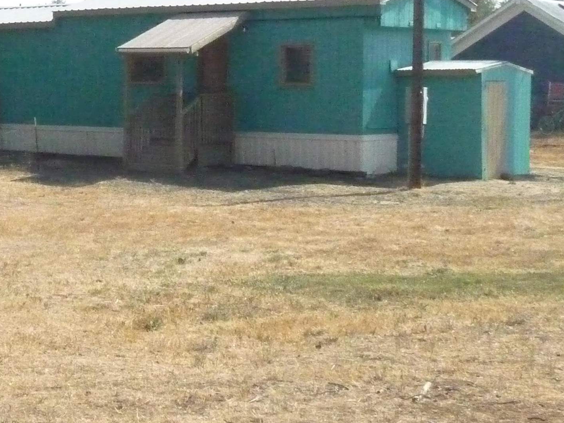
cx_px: -34
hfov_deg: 21.7
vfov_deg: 17.1
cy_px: 134
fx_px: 1401
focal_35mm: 86
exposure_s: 1/2000
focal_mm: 6.7
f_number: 9
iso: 1600
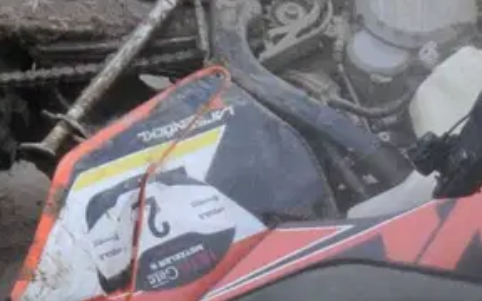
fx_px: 10312
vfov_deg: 1.7
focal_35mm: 785
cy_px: 260
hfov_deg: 2.7
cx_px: 470
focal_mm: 82
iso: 800
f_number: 5
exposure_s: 1/640
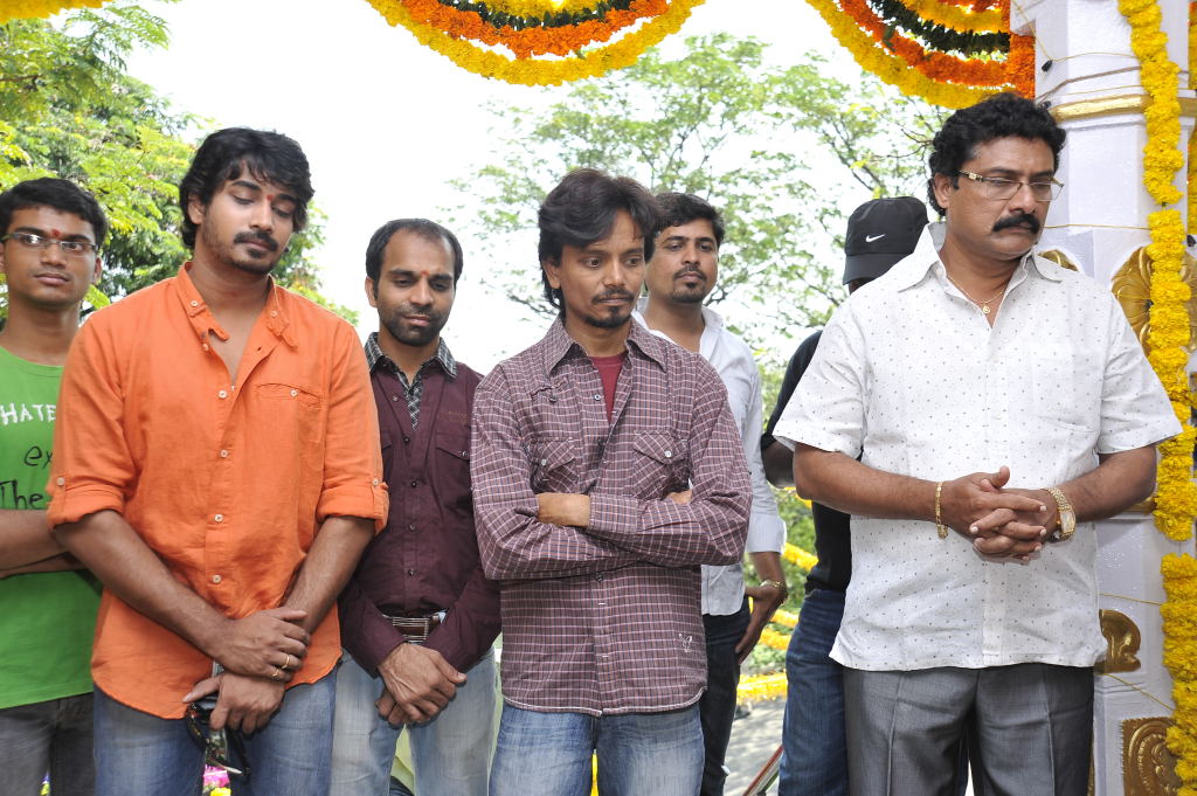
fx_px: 1262
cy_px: 398
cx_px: 598
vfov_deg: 35.0
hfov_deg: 50.7
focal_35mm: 38
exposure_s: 1/160
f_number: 5
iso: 250
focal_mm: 38
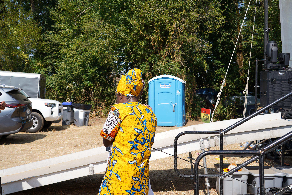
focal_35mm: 40
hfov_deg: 48.5
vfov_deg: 33.4
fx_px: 324
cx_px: 146
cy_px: 98
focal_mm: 40
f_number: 5.6
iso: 100
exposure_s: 1/320
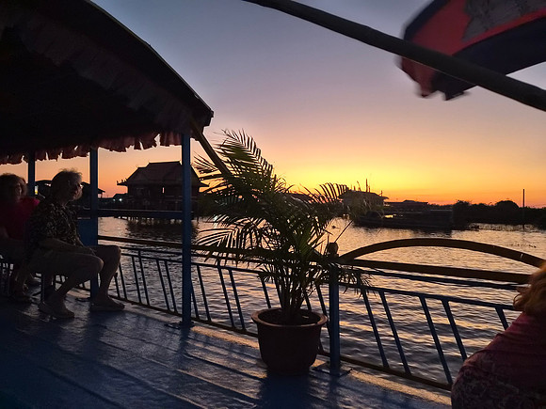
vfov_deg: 58.9
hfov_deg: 73.9
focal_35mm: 23
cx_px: 273
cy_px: 204
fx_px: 363
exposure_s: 1/100
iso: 500
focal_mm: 5.4
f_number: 1.8
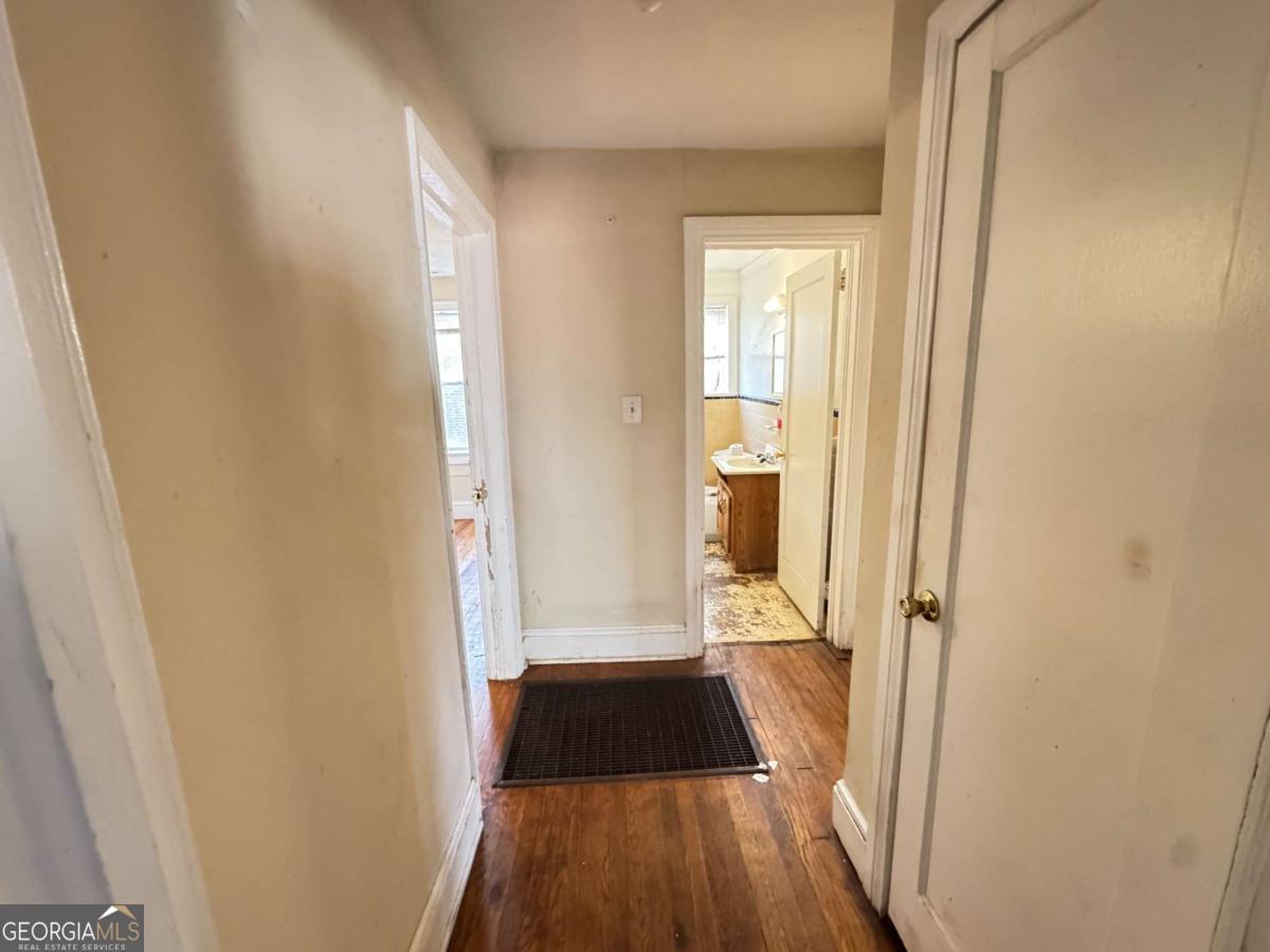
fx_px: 514
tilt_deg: -11.3
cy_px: 476
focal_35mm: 14
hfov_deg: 102.1
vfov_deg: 85.7
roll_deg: +1.1
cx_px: 635
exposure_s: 1/48
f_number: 2.2
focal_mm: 2.22
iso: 1250
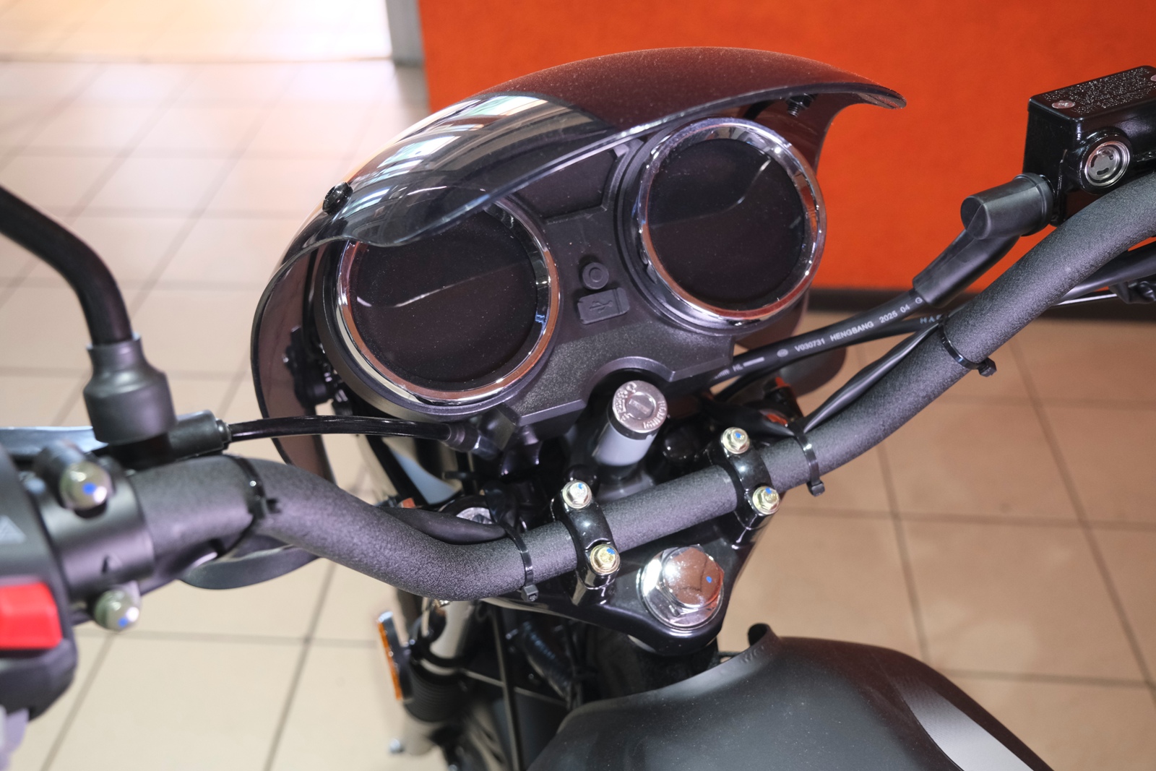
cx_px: 578
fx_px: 963
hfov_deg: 61.9
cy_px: 386
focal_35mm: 30
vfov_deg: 43.6
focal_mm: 20.2
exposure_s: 1/100
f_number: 4
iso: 1600
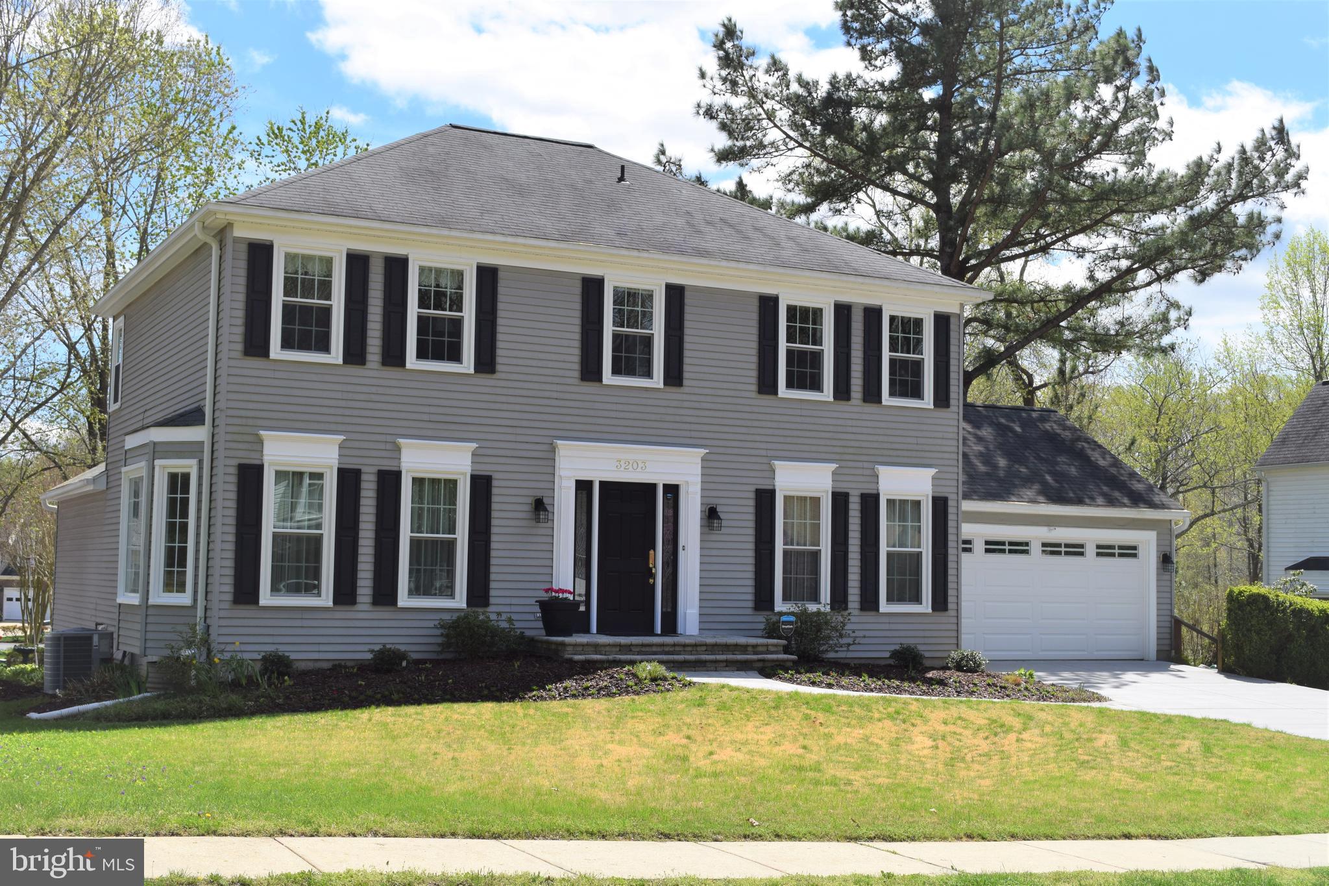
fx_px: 1661
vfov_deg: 29.9
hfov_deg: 43.6
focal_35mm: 45
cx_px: 664
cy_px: 443
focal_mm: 30
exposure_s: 1/400
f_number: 10
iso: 200
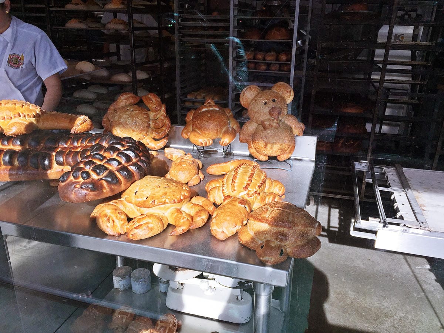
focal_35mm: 29
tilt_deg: -21.5
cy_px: 166
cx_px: 222
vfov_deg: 48.2
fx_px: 372
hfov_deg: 61.7
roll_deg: -1.4
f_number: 2.2
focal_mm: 4.15
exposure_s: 1/1014
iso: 32
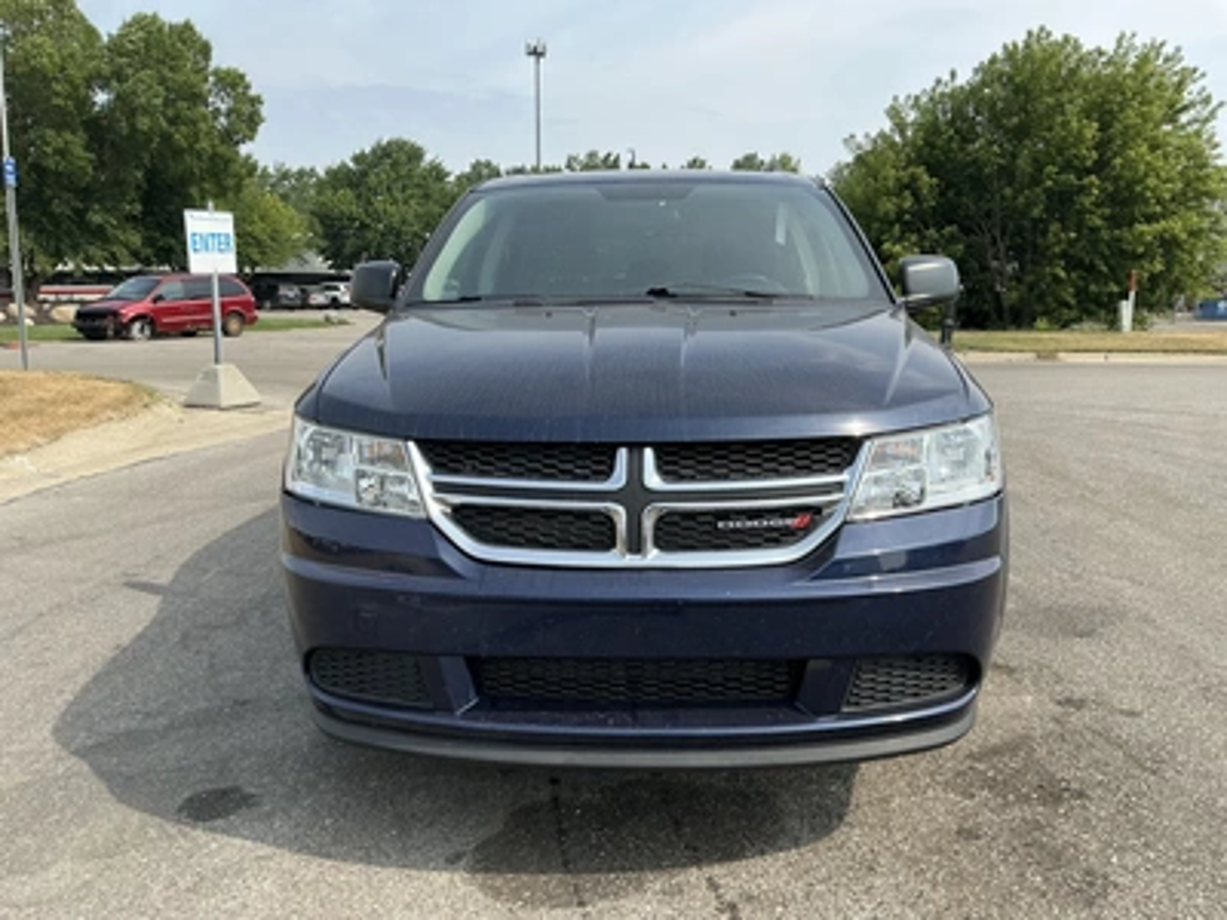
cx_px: 614
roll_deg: +0.0
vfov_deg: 49.7
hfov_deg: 63.4
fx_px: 992
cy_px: 460
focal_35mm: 28
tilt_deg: -7.4
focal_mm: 3
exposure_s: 1/912
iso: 25
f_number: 1.8
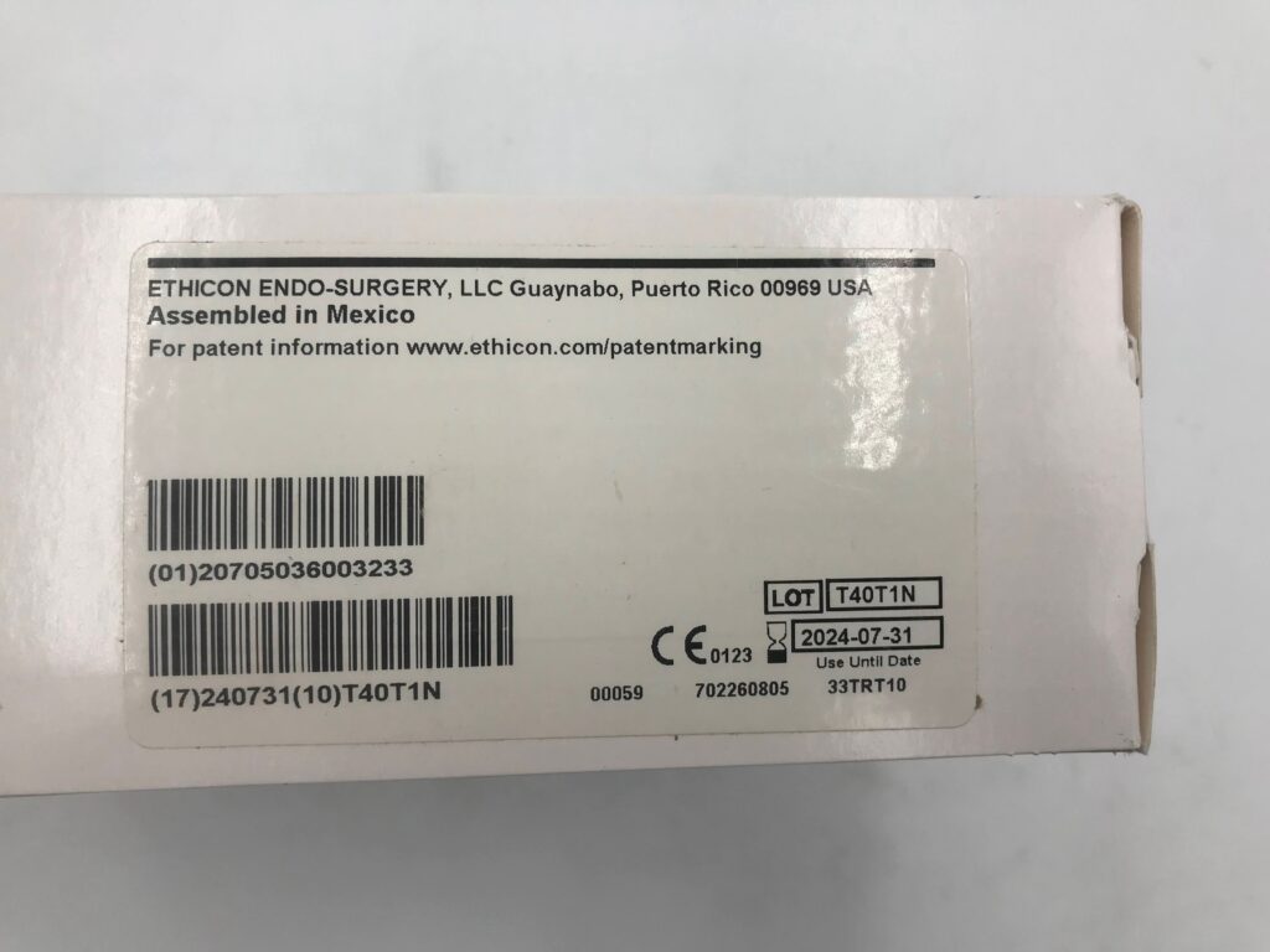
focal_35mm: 28
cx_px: 635
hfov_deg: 63.4
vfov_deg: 49.7
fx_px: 1027
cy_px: 476
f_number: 1.8
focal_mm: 3.99
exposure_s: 1/264
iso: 20
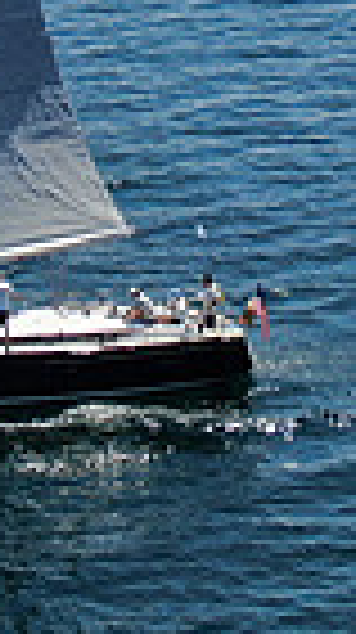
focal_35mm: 215
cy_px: -29
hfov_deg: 5.6
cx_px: 194
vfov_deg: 9.9
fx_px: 3619
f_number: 3.8
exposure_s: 1/1000
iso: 100
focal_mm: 8.6
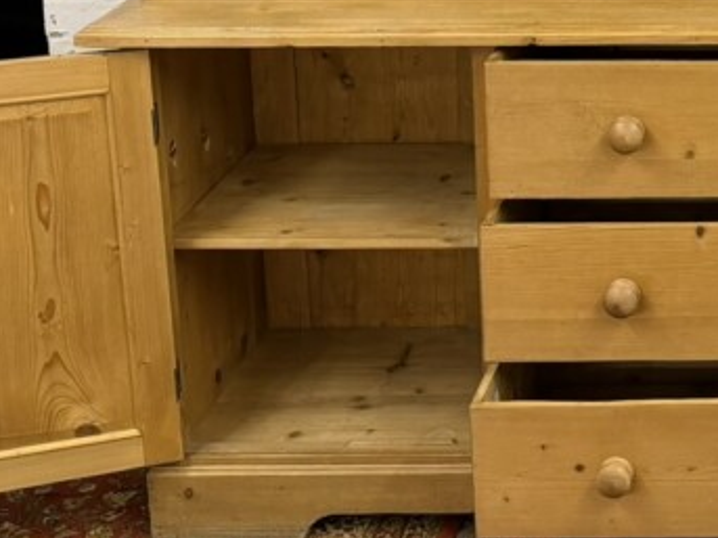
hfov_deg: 21.0
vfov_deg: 16.7
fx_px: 1742
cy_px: -130
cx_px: 946
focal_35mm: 84
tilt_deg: -12.6
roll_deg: -0.3
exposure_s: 1/50
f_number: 1.78
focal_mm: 6.76
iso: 200
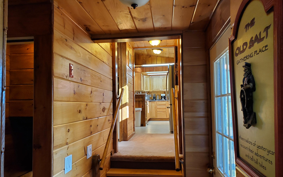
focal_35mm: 28
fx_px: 216
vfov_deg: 44.5
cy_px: 92
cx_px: 140
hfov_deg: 66.5
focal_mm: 4.3
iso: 200
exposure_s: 1/59
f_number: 2.4
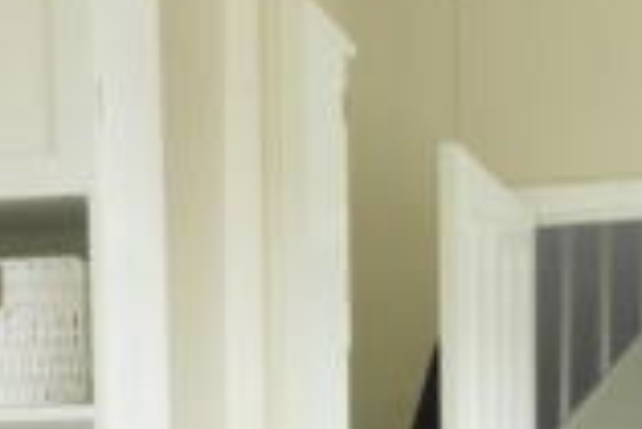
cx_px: 223
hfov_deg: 16.3
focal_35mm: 125
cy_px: 574
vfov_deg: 10.7
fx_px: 2231
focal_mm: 20
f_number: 22
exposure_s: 1/2
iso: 400
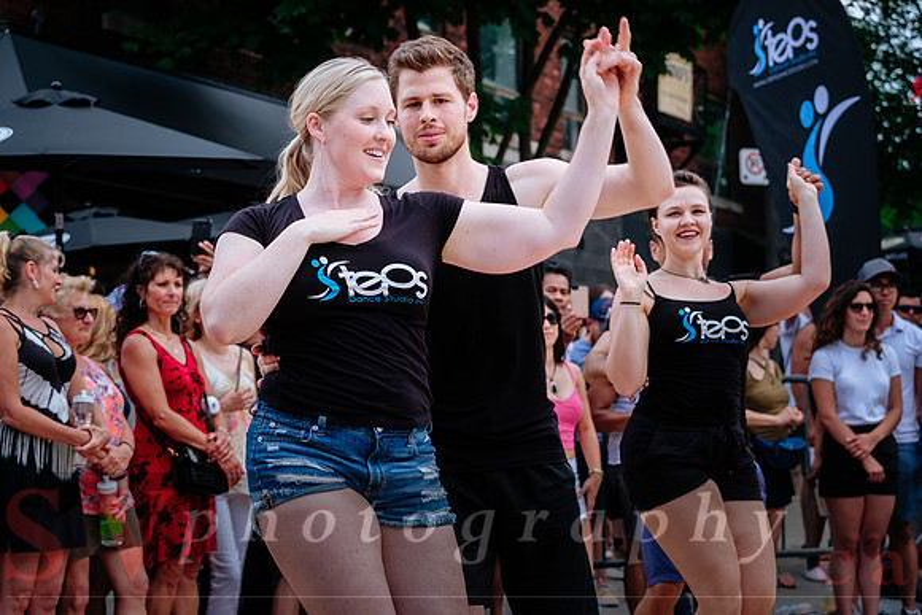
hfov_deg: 27.0
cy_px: 308
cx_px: 461
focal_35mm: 75
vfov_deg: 18.2
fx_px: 1921
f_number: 4
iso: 200
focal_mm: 50
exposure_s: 1/500
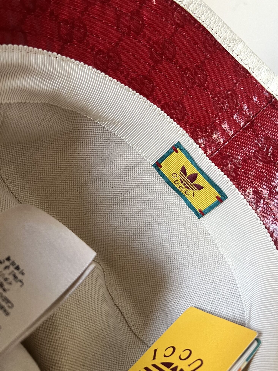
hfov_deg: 41.6
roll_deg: +1.8
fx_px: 364
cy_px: 160
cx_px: 167
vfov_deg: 53.8
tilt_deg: -23.9
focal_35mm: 34
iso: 160
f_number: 1.5
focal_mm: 5.7
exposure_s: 1/60
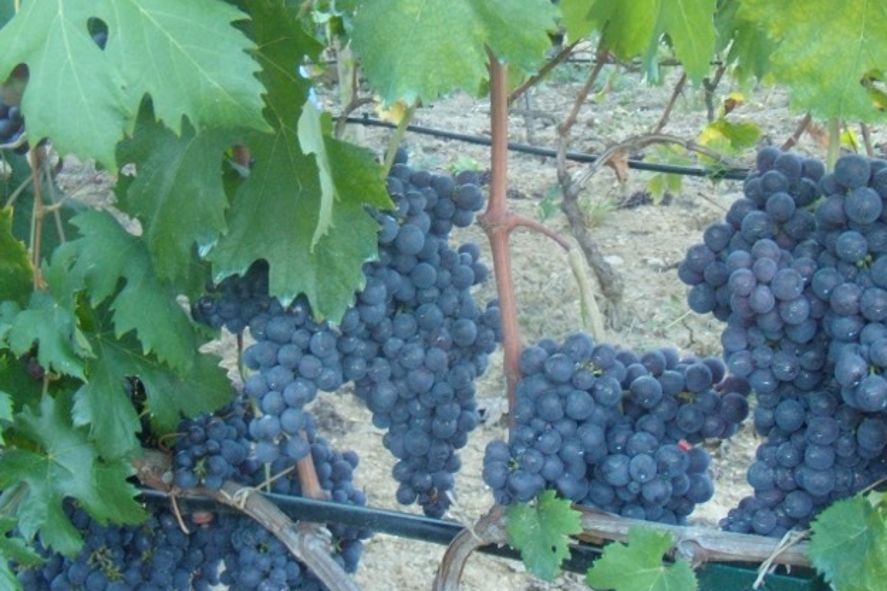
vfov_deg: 27.8
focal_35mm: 48
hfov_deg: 41.1
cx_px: 438
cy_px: 170
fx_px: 1183
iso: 400
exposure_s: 1/60
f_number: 3.6
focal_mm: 6.4
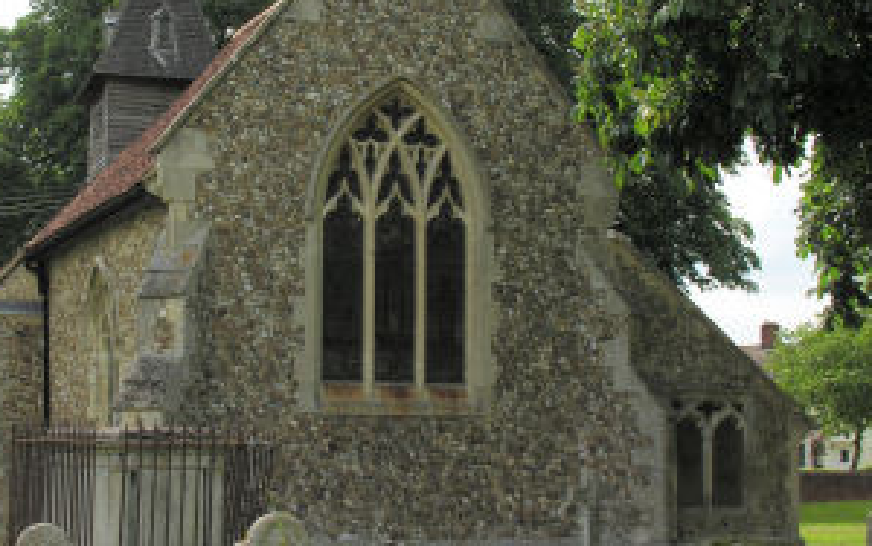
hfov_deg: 31.4
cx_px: 323
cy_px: 257
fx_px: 1546
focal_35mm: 65
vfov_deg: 20.0
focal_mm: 10.2
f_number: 5.8
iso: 50
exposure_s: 1/156
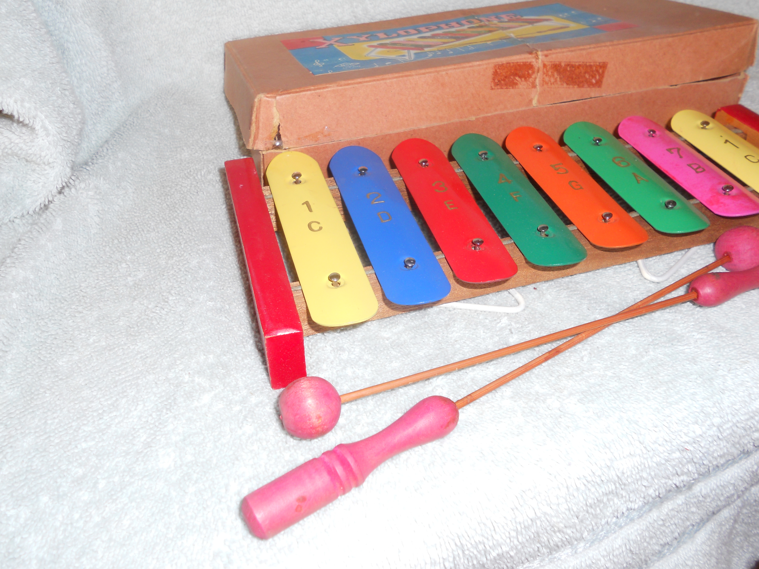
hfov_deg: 56.8
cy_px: 284
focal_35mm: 32
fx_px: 702
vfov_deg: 44.2
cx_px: 380
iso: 80
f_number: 3.5
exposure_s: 1/25
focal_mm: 5.8
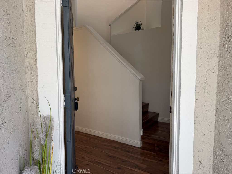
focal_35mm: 24
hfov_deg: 71.6
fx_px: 161
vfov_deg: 56.8
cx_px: 116
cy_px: 87
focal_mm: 6.76
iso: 64
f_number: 1.78
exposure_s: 1/265
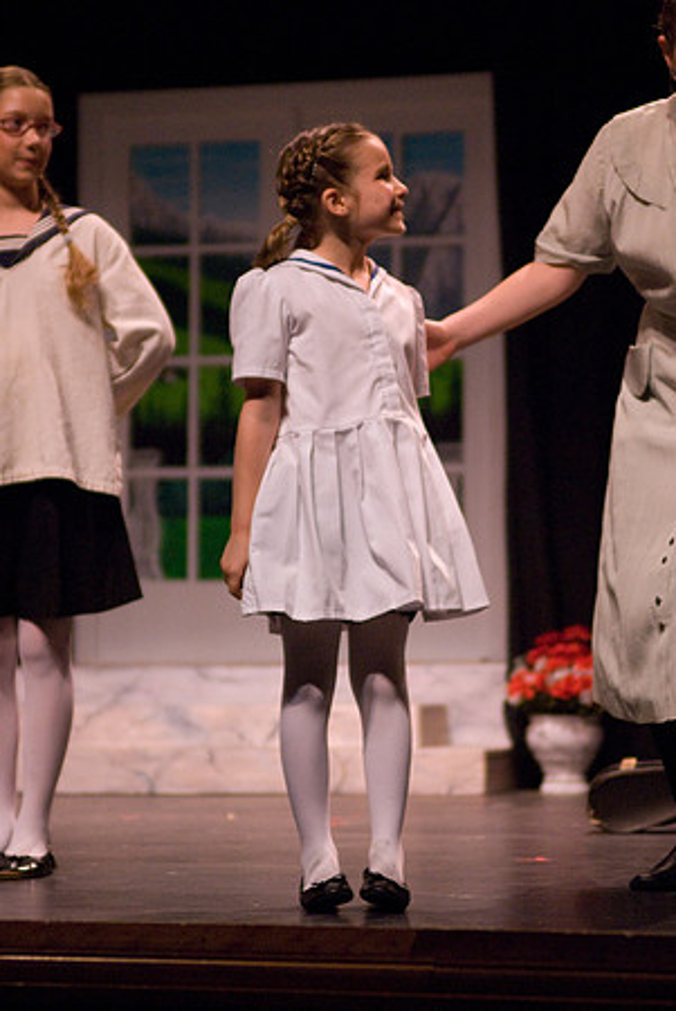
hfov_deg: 11.4
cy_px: 506
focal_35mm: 120
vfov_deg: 17.0
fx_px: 3372
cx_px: 338
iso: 1600
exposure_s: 1/200
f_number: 2.8
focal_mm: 80
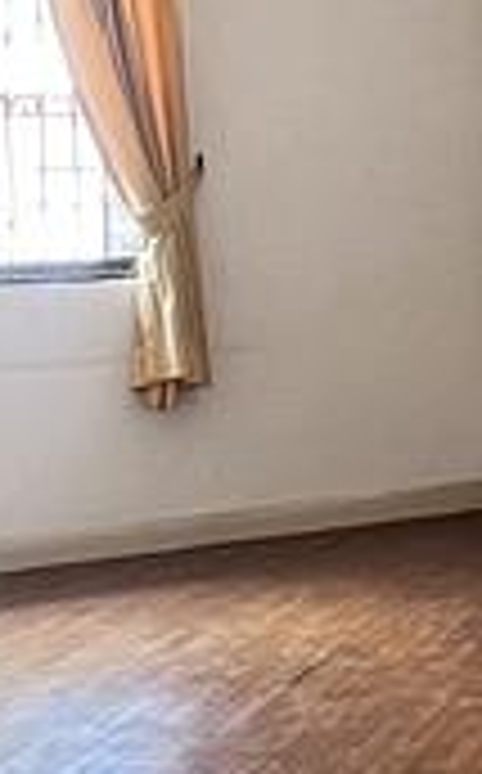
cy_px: 202
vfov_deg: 26.5
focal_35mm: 77
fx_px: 1624
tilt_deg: -1.9
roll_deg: +1.2
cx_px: 554
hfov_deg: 16.3
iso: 200
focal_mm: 1.57
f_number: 1.8
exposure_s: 1/50
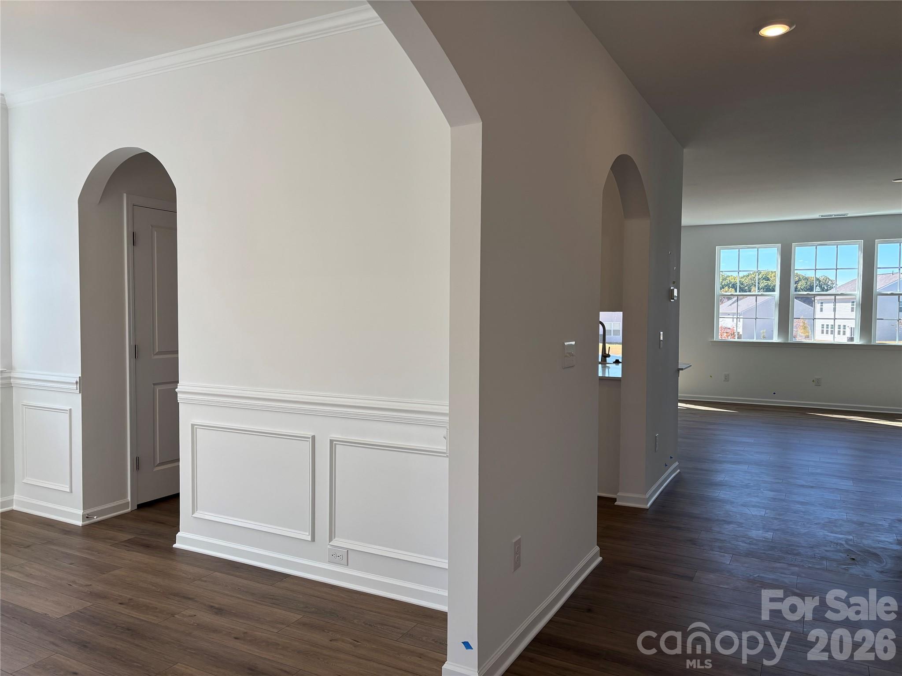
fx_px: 677
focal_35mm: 26
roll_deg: -0.3
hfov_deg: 67.3
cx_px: 451
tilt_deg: -2.5
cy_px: 338
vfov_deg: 53.1
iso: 50
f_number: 1.6
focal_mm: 5.96
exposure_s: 1/319
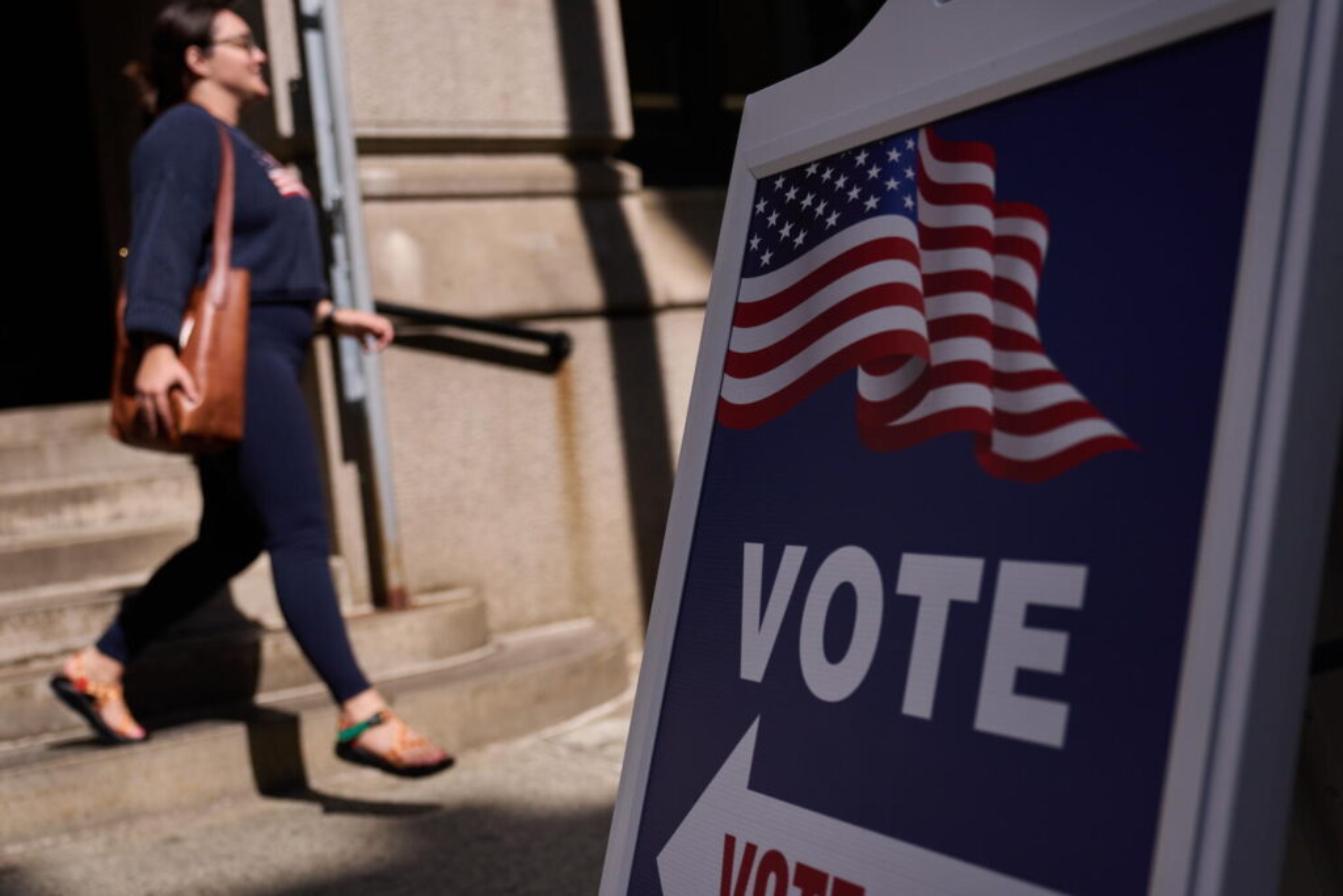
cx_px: 672
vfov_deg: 32.6
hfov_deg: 47.4
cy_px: 448
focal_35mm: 41
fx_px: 1530
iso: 250
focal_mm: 41
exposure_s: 1/12800
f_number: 2.8
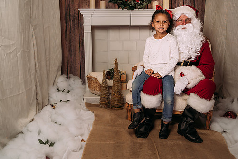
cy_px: 76
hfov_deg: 45.4
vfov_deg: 31.2
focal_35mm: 43
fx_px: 284
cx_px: 128
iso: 100
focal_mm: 35
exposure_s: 1/100
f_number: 6.3
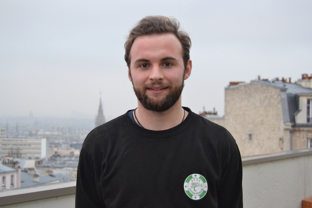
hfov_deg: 31.9
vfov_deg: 21.6
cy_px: 104
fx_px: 546
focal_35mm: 63
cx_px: 156
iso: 1100
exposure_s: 1/60
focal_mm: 42
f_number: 5
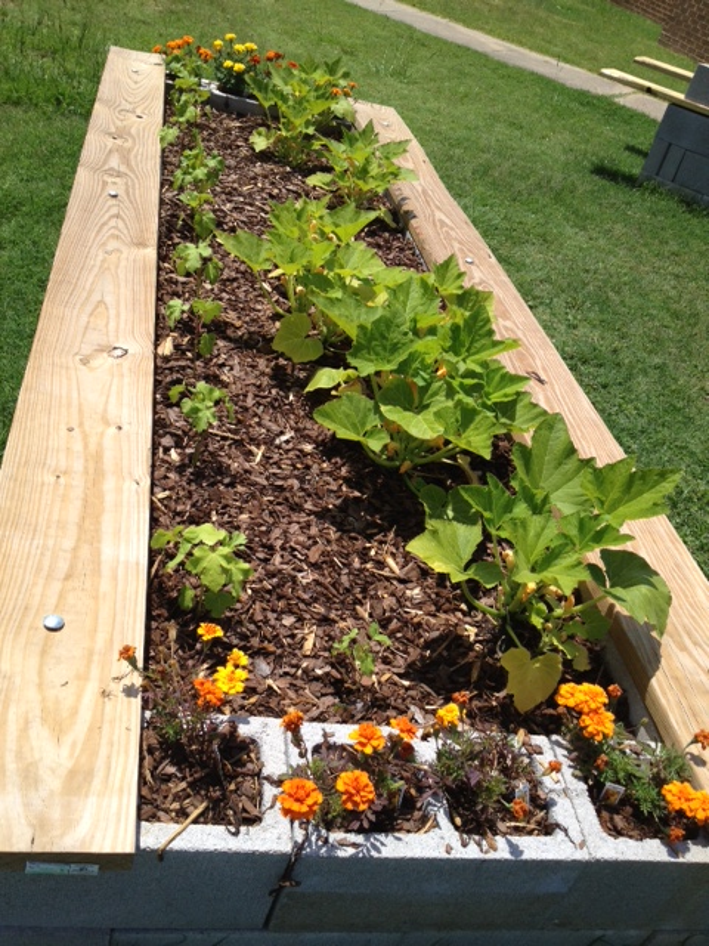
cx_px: 354
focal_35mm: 35
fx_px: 956
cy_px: 473
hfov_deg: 40.7
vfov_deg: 52.6
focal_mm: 4.28
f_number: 2.4
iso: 64
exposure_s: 1/1672
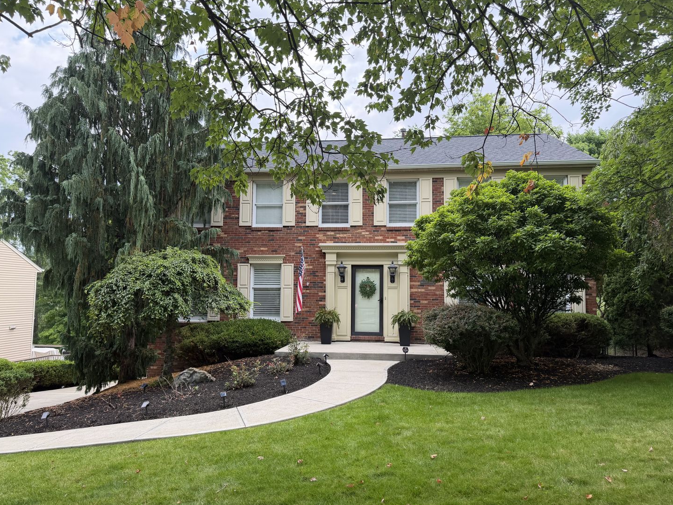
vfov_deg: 54.9
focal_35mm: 25
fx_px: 486
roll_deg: -0.2
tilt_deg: +4.2
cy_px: 249
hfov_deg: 69.4
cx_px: 347
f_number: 1.78
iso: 100
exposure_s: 1/1032
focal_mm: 6.76
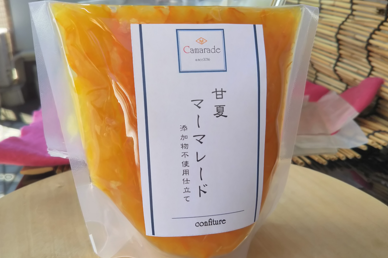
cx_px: 186
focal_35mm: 34
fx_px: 366
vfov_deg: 38.8
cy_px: 143
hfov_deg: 55.8
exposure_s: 1/194
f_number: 2.2
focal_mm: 4
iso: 20
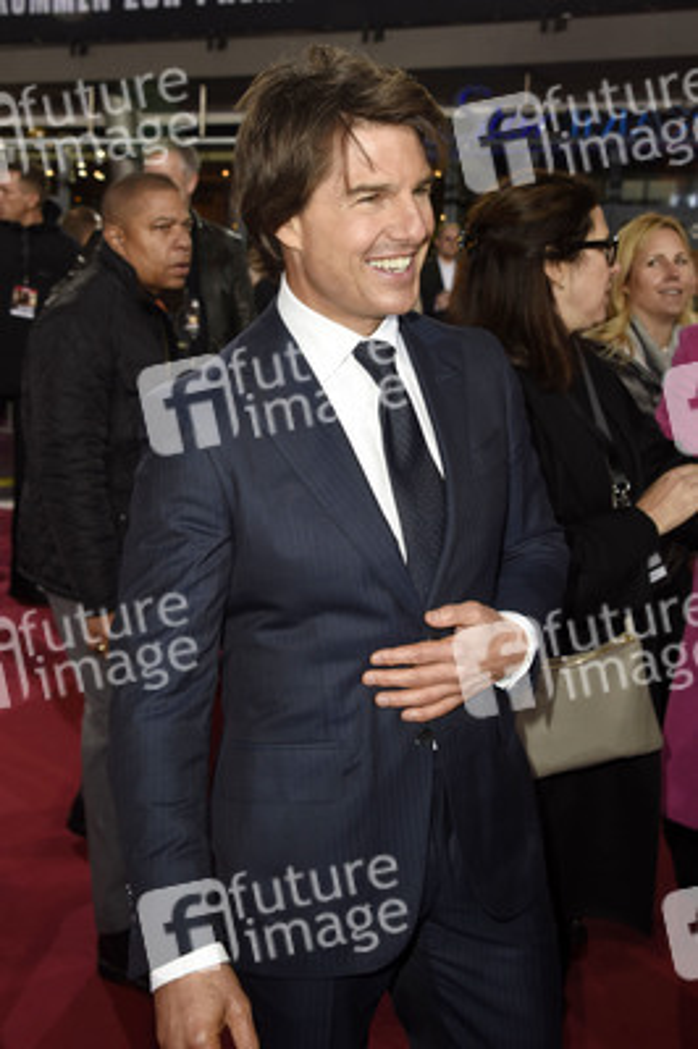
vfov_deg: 46.4
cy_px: 524
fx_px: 1224
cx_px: 349
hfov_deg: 31.8
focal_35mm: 42
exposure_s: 1/250
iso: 800
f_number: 5.6
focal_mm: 42
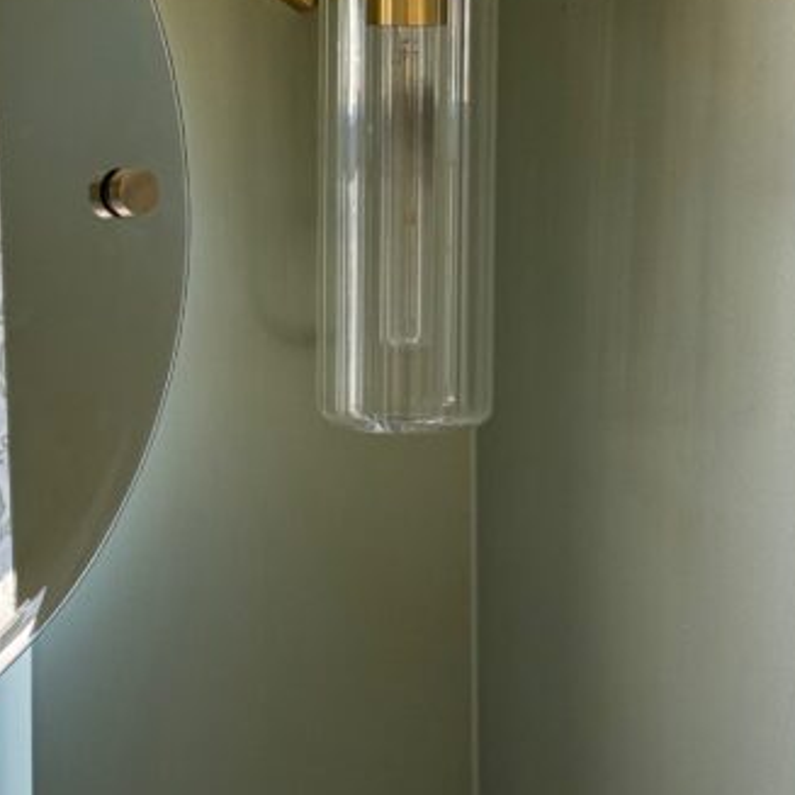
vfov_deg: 13.1
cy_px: 275
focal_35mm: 133
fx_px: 3456
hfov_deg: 13.0
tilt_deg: -0.6
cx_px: 131
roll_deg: +0.8
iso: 80
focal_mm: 6.86
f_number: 1.78
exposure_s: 1/60
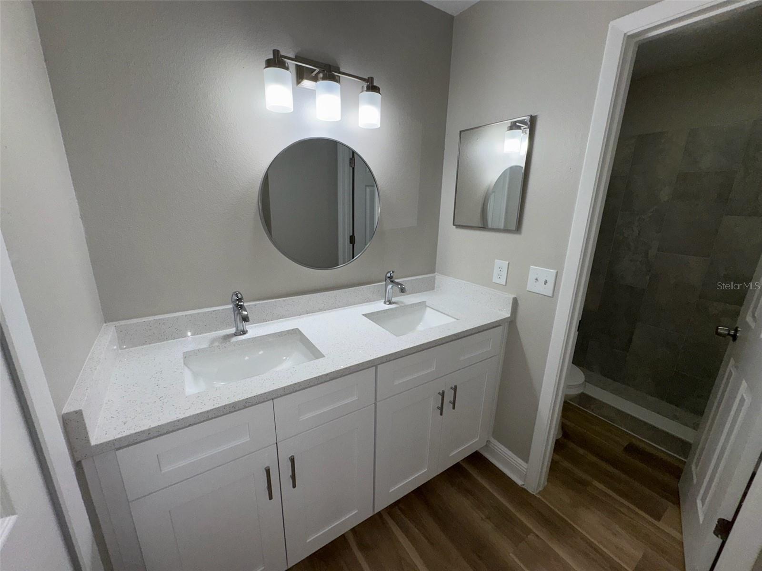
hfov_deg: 102.1
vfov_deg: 85.7
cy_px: 286
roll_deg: -1.8
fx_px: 308
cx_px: 381
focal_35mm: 14
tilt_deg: -15.7
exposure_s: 1/122
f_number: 2.2
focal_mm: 2.22
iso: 50
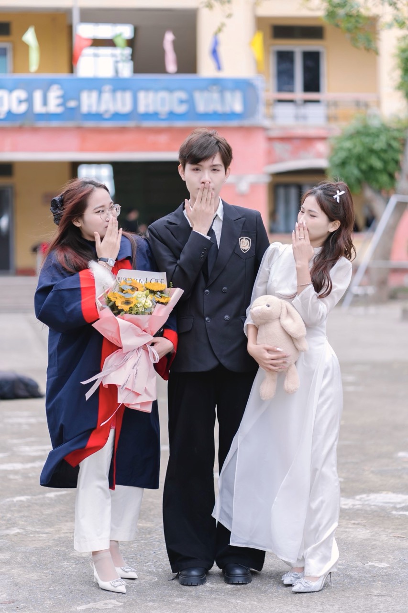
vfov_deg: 23.9
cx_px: 204
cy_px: 306
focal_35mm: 85
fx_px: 1445
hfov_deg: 16.1
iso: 100
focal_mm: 85
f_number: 2
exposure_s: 1/800
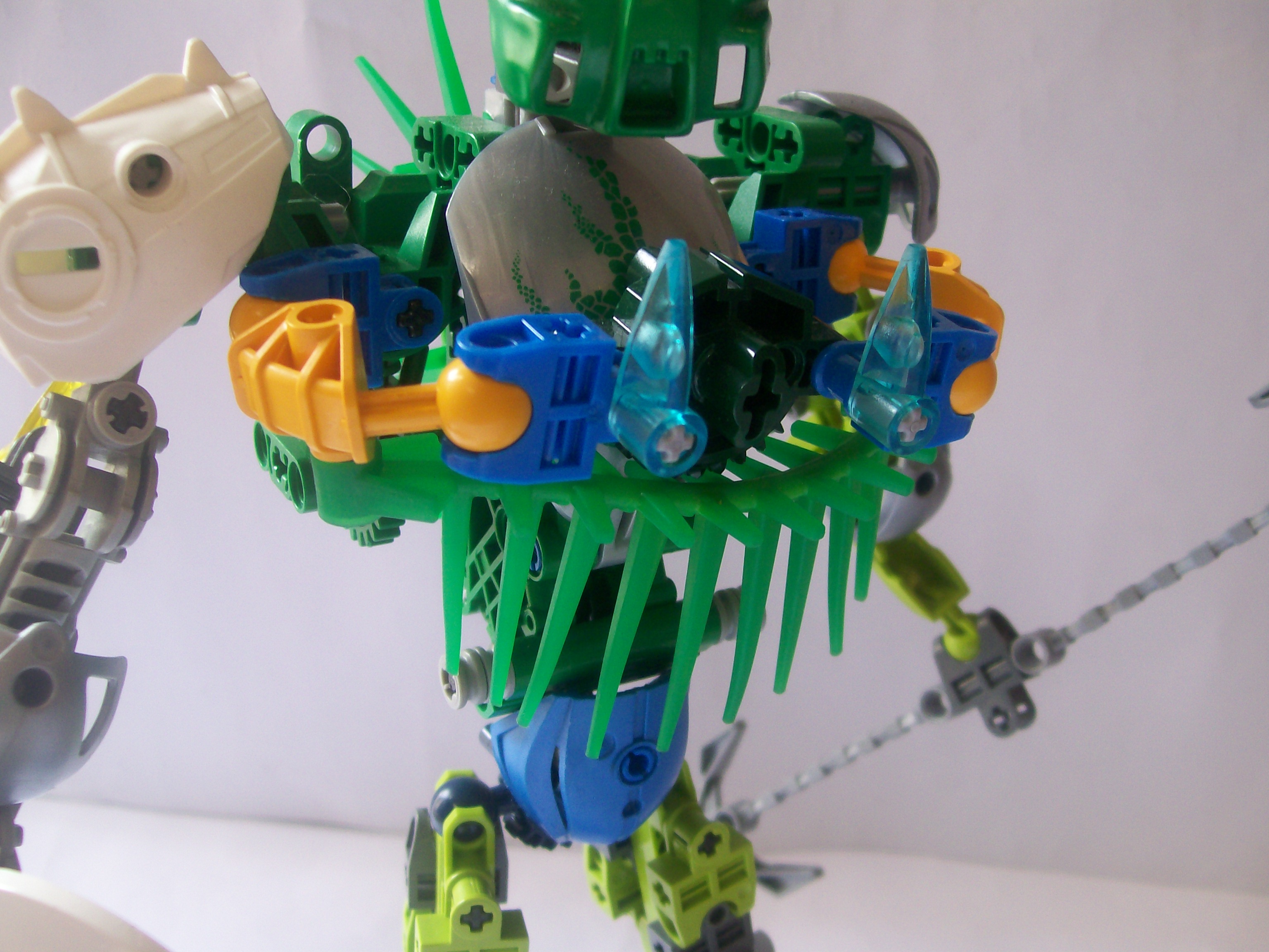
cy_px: 476
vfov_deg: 39.7
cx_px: 634
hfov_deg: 51.4
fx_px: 1320
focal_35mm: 36
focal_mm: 6
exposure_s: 1/41.9
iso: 80
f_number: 2.7
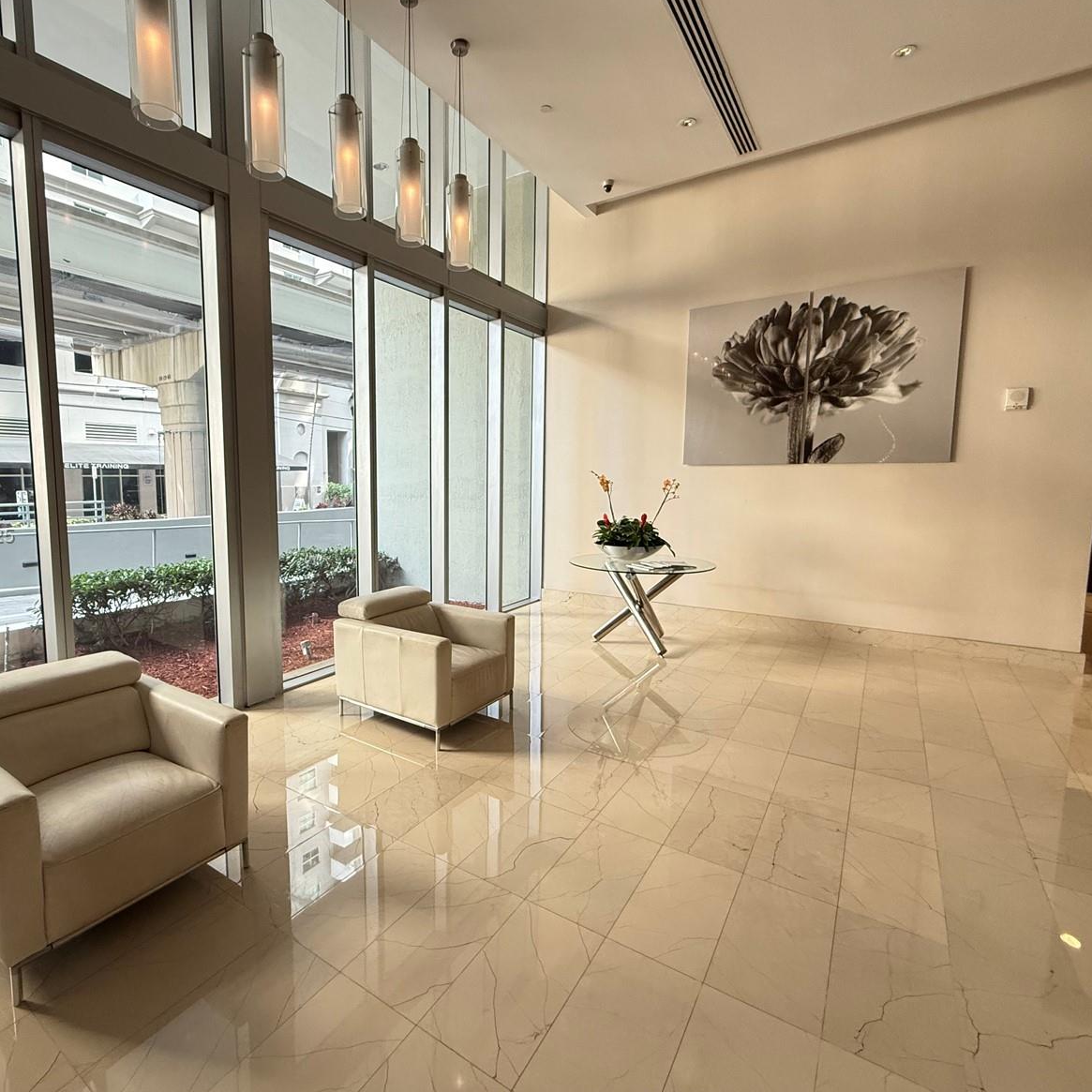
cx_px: 464
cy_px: 537
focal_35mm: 17
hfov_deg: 83.4
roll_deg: -0.3
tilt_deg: -5.8
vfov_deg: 84.0
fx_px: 607
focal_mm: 2.22
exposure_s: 1/120
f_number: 2.2
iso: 250
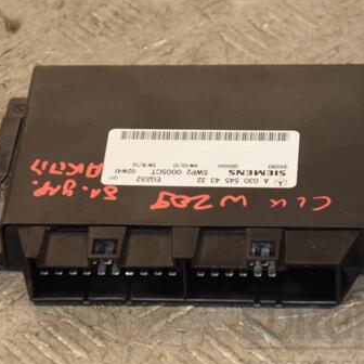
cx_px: 222
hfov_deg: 7.8
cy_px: 179
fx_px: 2653
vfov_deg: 7.8
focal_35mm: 223
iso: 800
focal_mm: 98
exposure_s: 1/160
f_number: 5.6
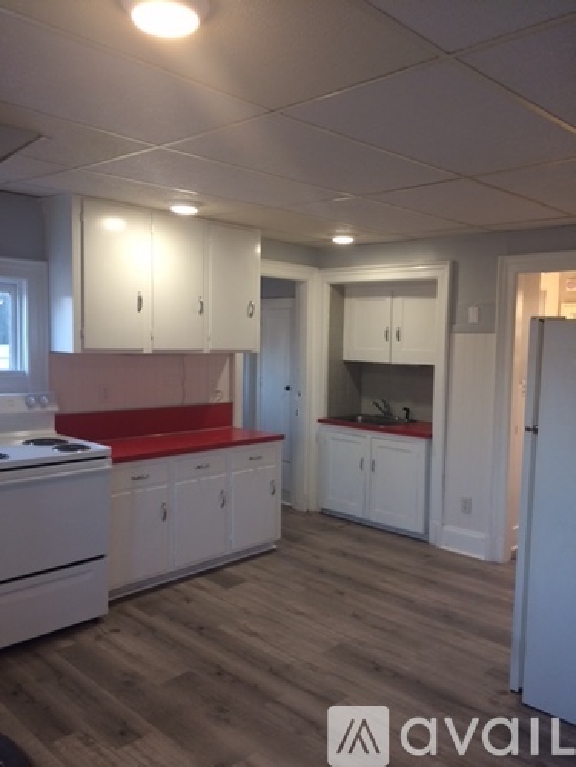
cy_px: 384
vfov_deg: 61.7
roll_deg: +0.5
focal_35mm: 29
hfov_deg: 48.2
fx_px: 643
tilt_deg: -5.4
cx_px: 288
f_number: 2.2
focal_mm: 4.15
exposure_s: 1/30
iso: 64
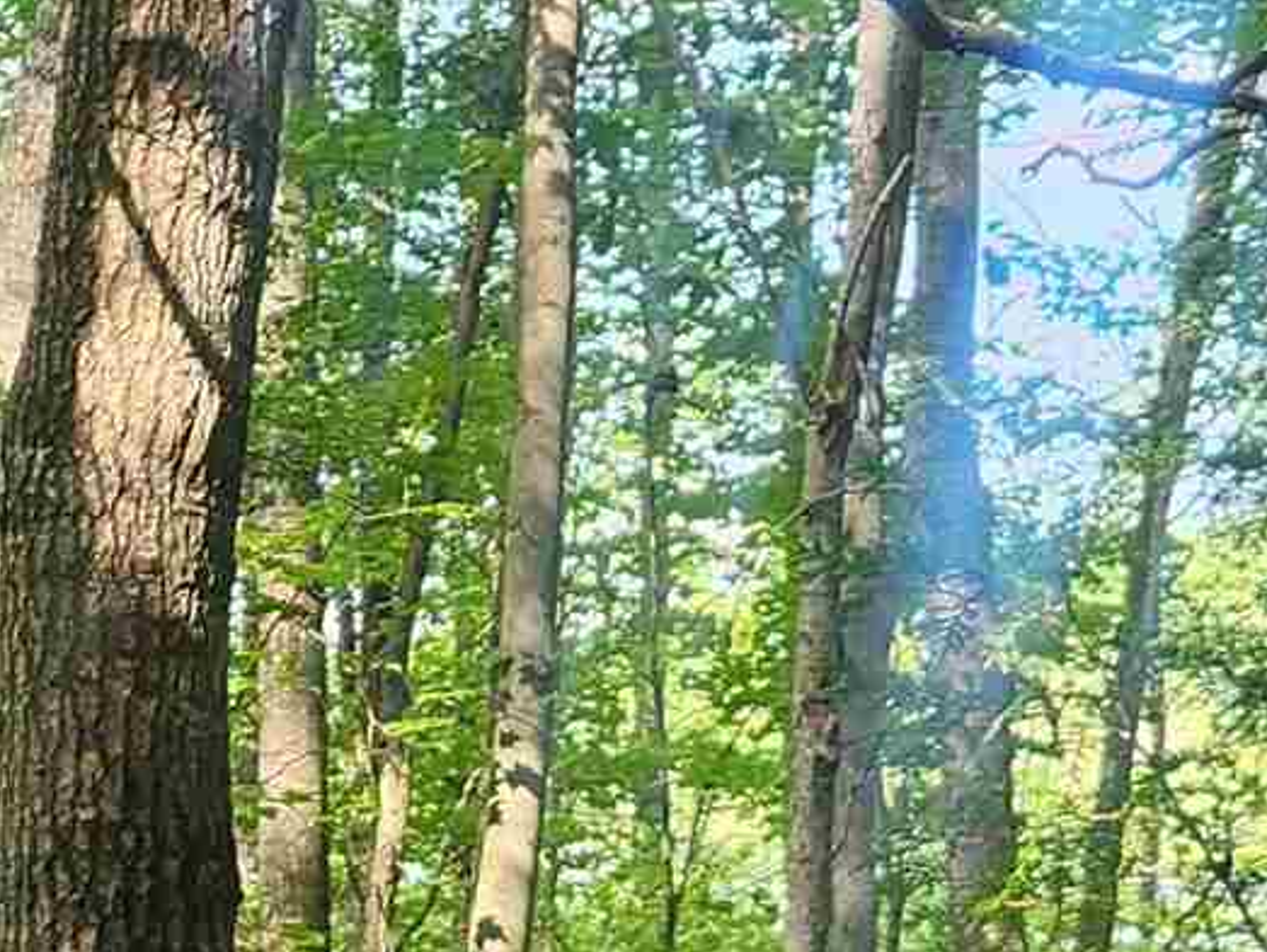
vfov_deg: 11.0
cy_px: 690
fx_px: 4945
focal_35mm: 135
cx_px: 189
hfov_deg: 14.5
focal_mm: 5.4
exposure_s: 1/180
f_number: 1.8
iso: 50
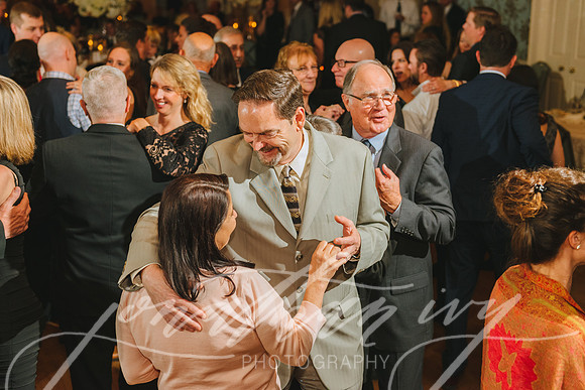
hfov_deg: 36.2
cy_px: 195
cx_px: 292
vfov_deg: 24.6
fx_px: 894
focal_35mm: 55
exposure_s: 1/160
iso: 1250
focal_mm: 55
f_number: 3.5
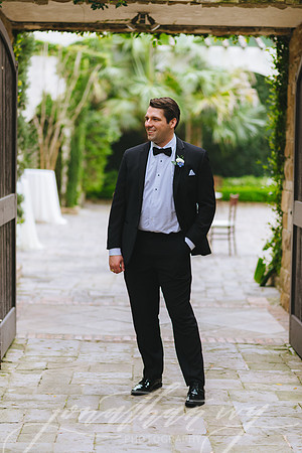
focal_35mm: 85
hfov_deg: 16.1
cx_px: 151
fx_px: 1069
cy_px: 226
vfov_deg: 23.9
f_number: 2
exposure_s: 1/1600
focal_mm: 85
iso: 400
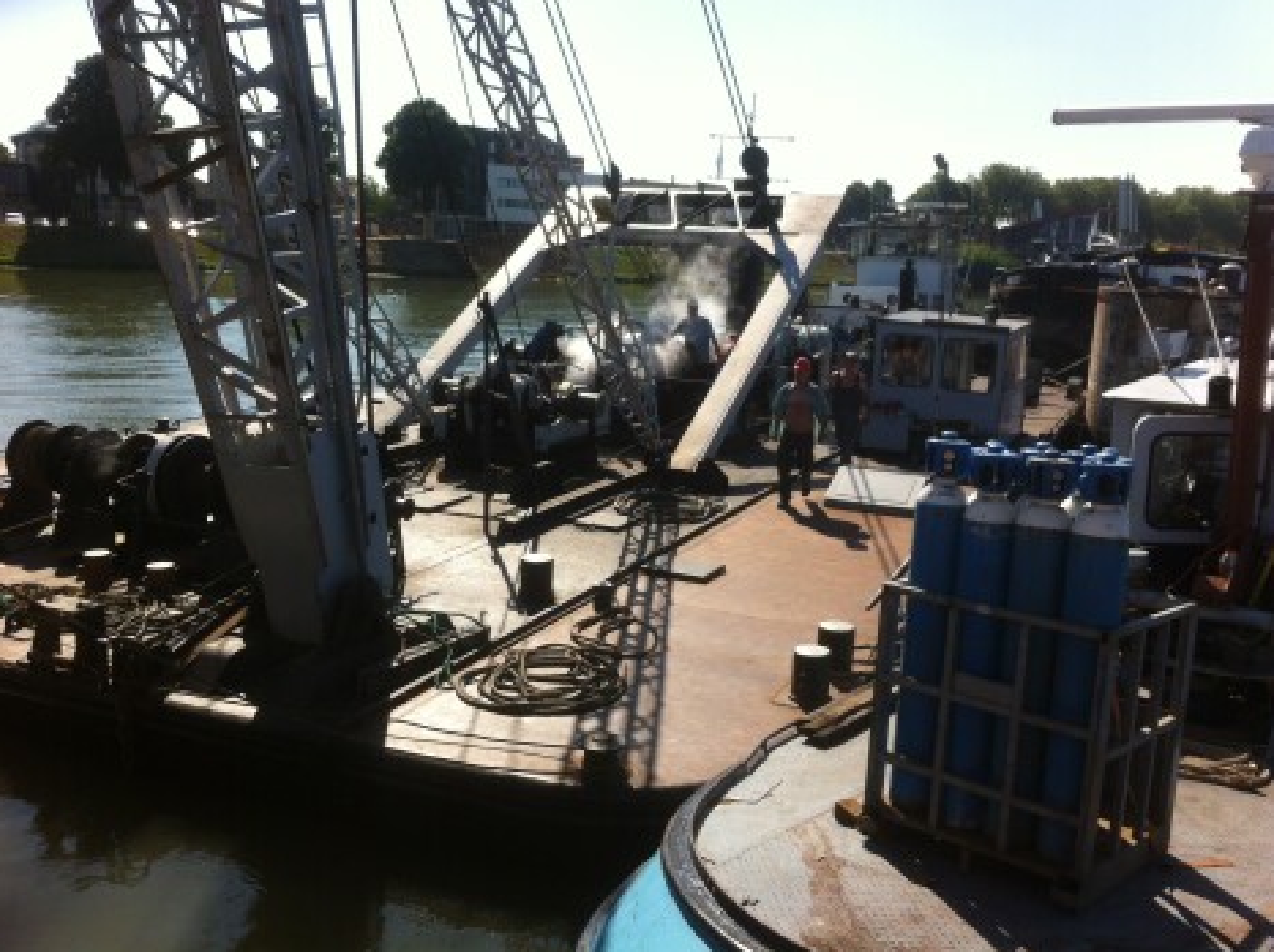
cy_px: 468
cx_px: 638
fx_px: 1323
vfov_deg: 39.6
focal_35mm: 36
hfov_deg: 51.4
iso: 80
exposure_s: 1/1160
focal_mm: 3.85
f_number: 2.8
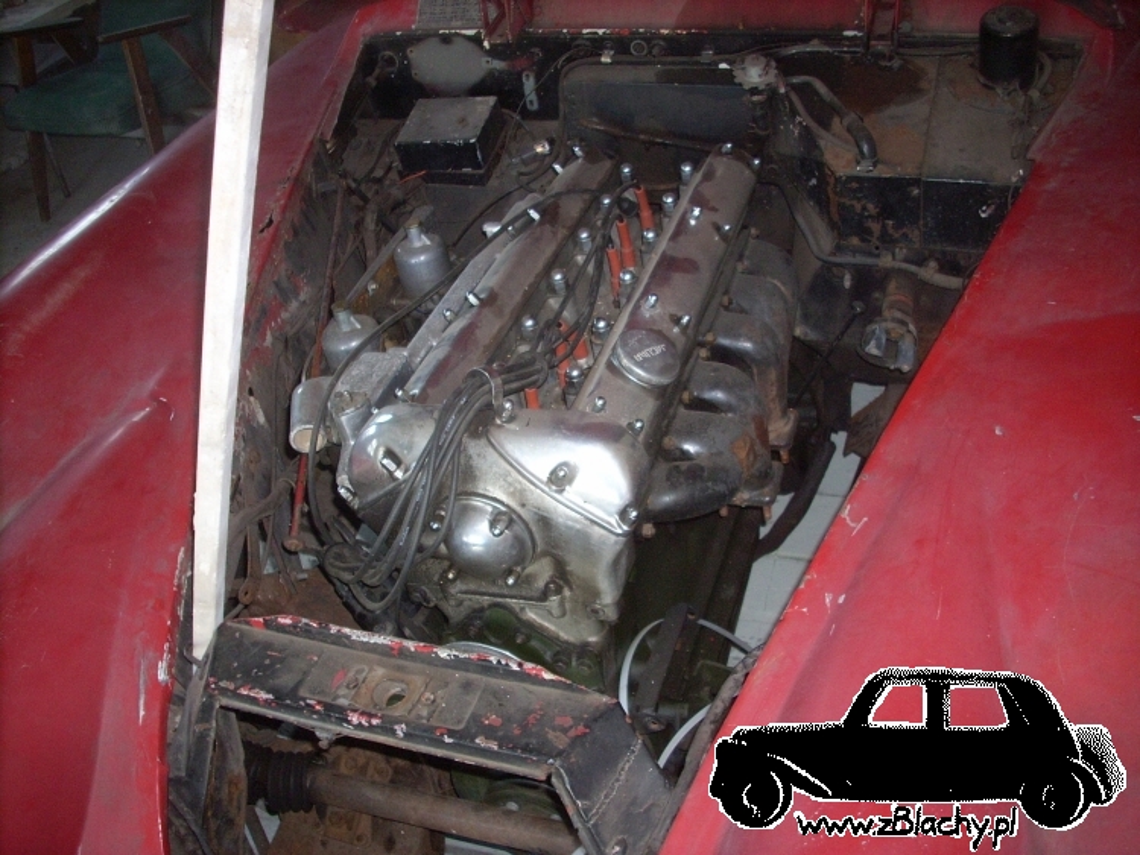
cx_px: 570
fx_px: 1219
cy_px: 428
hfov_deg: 50.1
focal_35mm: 37
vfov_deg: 38.7
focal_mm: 6.2
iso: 200
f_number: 2.8
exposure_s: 1/60
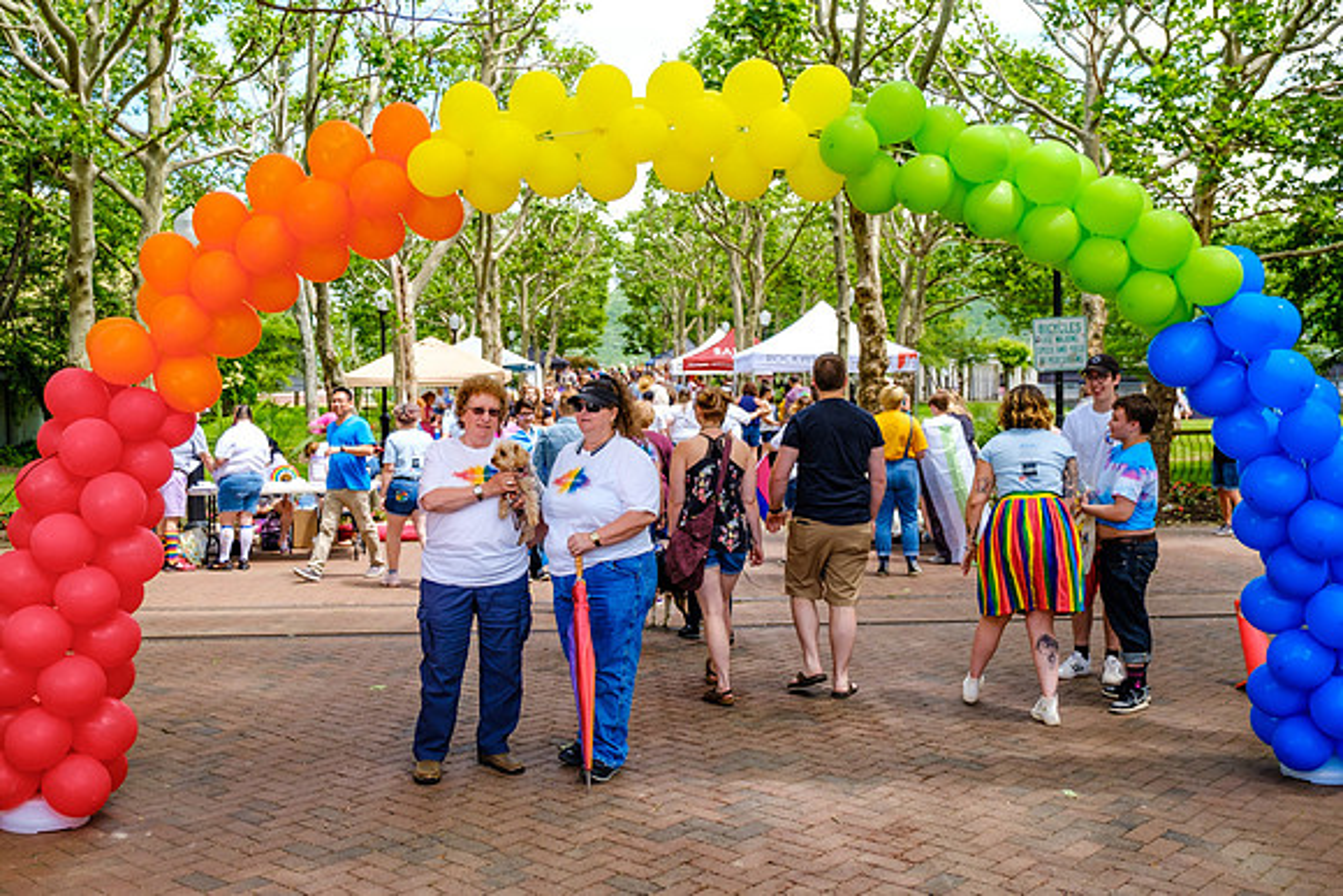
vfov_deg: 36.8
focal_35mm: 36
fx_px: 1347
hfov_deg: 53.0
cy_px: 441
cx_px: 690
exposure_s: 1/1500
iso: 400
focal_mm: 22.7
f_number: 2.8
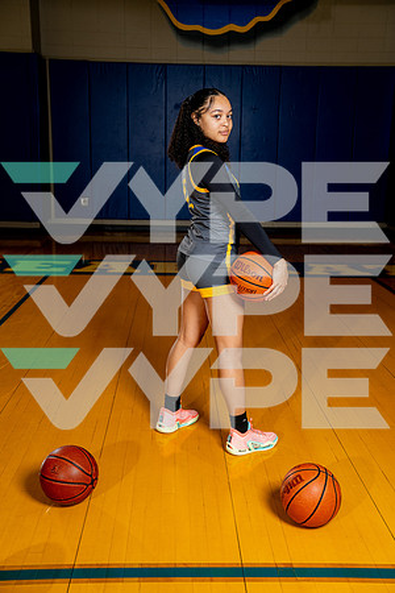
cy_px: 296
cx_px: 198
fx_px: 658
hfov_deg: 33.4
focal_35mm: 40
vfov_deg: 48.5
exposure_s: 1/250
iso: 160
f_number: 4
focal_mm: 40
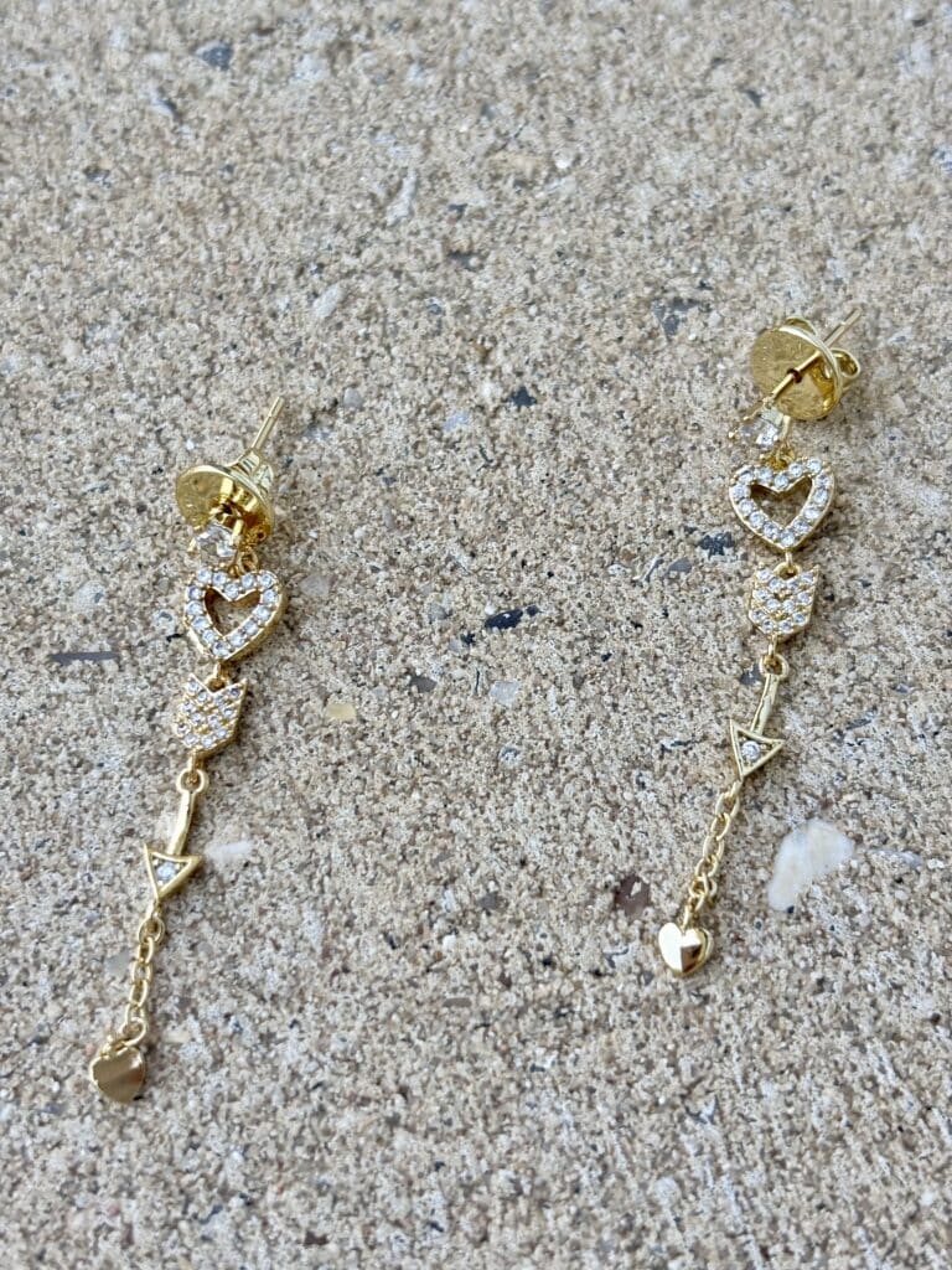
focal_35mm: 52
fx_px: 1907
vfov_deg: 36.8
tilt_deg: -66.1
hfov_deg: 28.0
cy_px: 635
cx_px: 476
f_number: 1.6
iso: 32
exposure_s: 1/444
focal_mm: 5.96
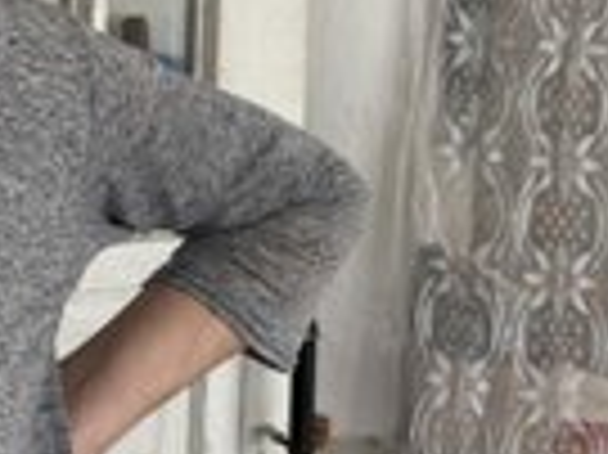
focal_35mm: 77
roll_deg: -1.2
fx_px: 1351
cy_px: 85
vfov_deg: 18.9
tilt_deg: -3.6
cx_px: -239
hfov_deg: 22.1
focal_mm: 5.96
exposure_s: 1/121
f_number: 1.6
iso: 32
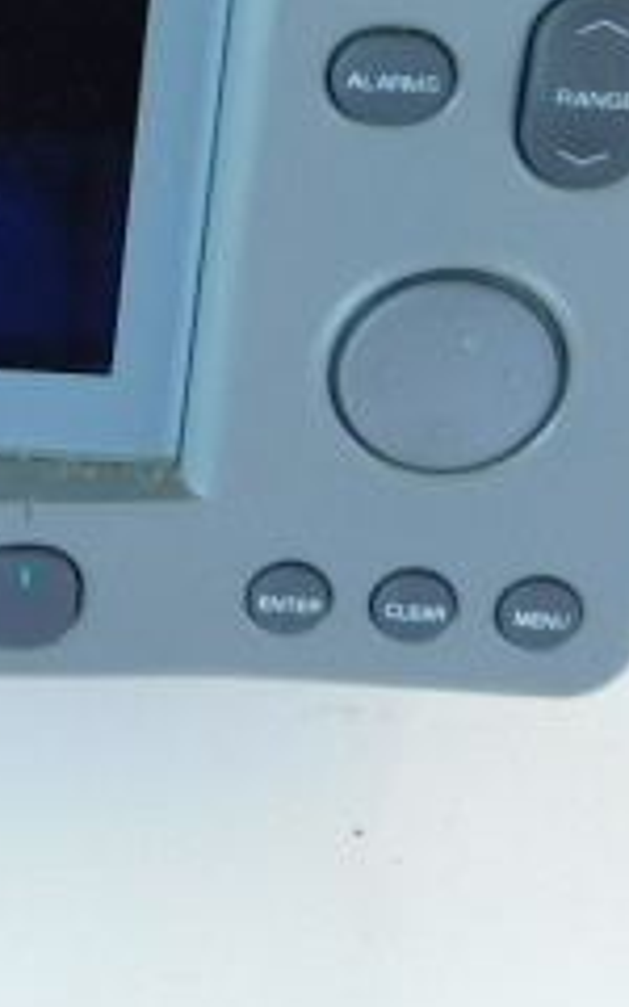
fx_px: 2907
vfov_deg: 19.0
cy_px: -59
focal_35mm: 106
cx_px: -335
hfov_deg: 11.8
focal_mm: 5.3
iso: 125
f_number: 3.2
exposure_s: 1/100
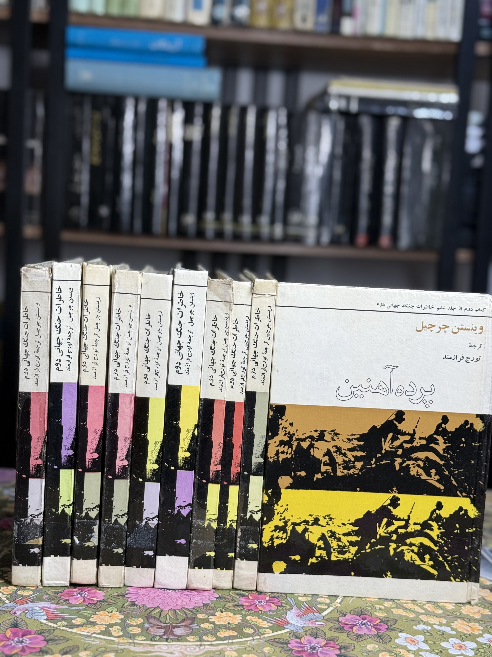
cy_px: 328
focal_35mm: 48
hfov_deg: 30.3
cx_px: 246
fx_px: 910
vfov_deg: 39.7
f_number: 1.78
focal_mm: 6.76
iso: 50
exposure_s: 1/100
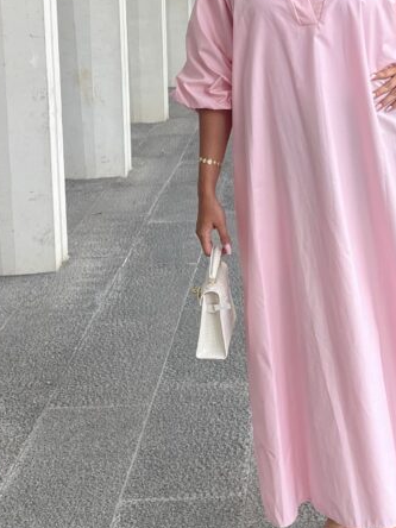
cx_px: 344
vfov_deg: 41.7
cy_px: 191
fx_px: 686
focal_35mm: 45
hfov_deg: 31.0
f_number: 1.6
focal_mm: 5.1
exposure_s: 1/157
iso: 32
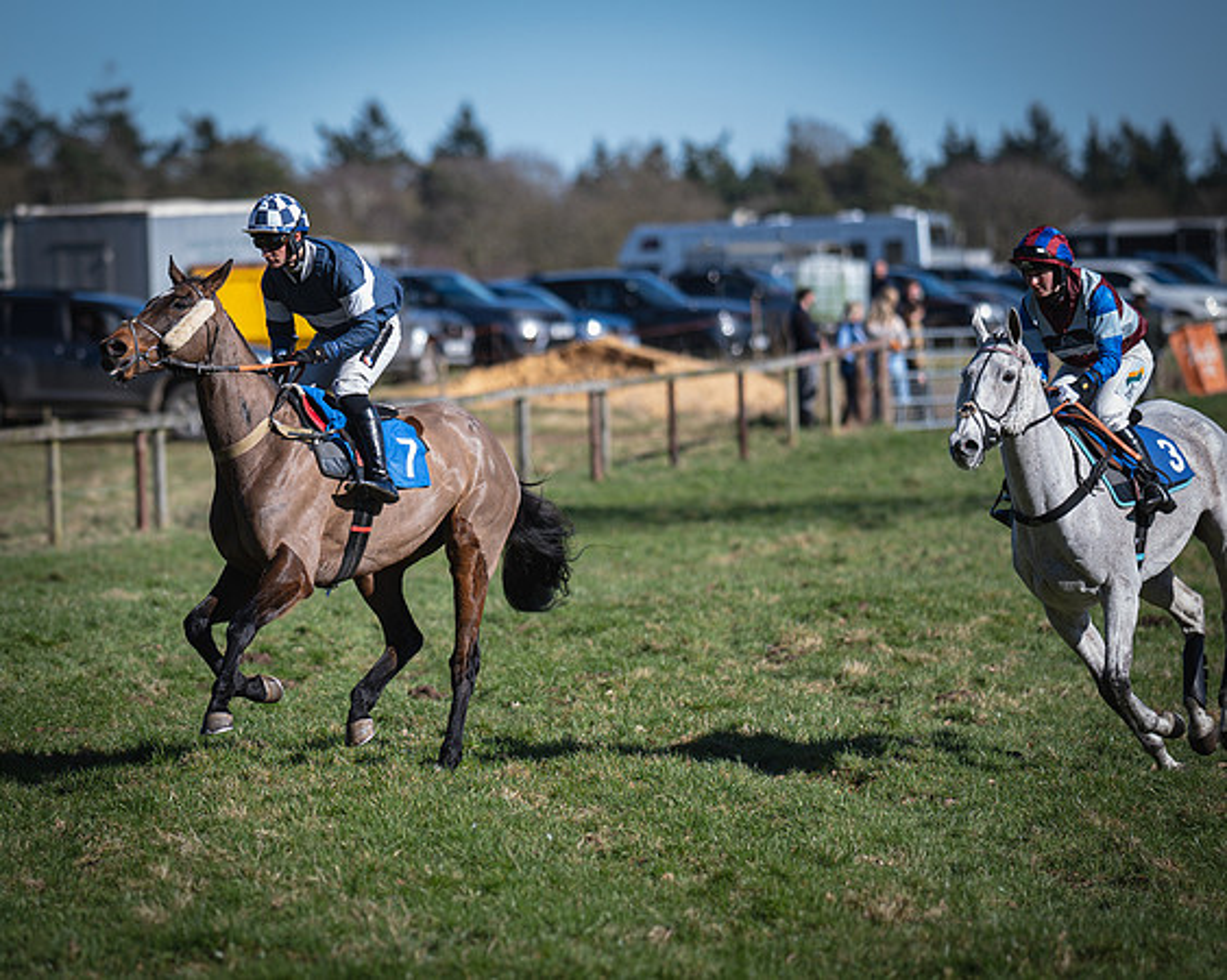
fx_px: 9012
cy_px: 510
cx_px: 424
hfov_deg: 7.8
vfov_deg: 6.2
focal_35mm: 248
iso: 50
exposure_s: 1/2000
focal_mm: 135
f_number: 1.8
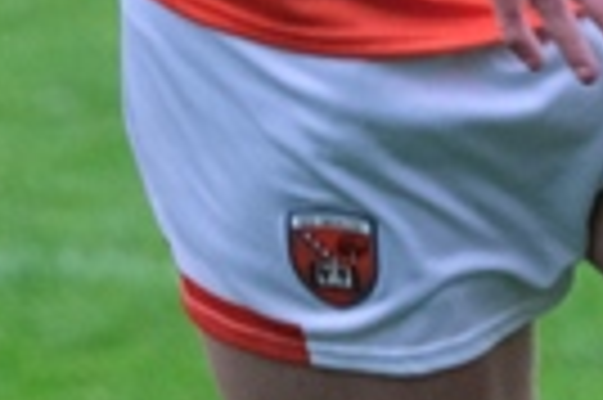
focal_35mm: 3026
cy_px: -569
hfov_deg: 0.7
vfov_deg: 0.5
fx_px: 50623
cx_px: 279
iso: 800
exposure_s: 1/900
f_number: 5.6
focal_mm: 386
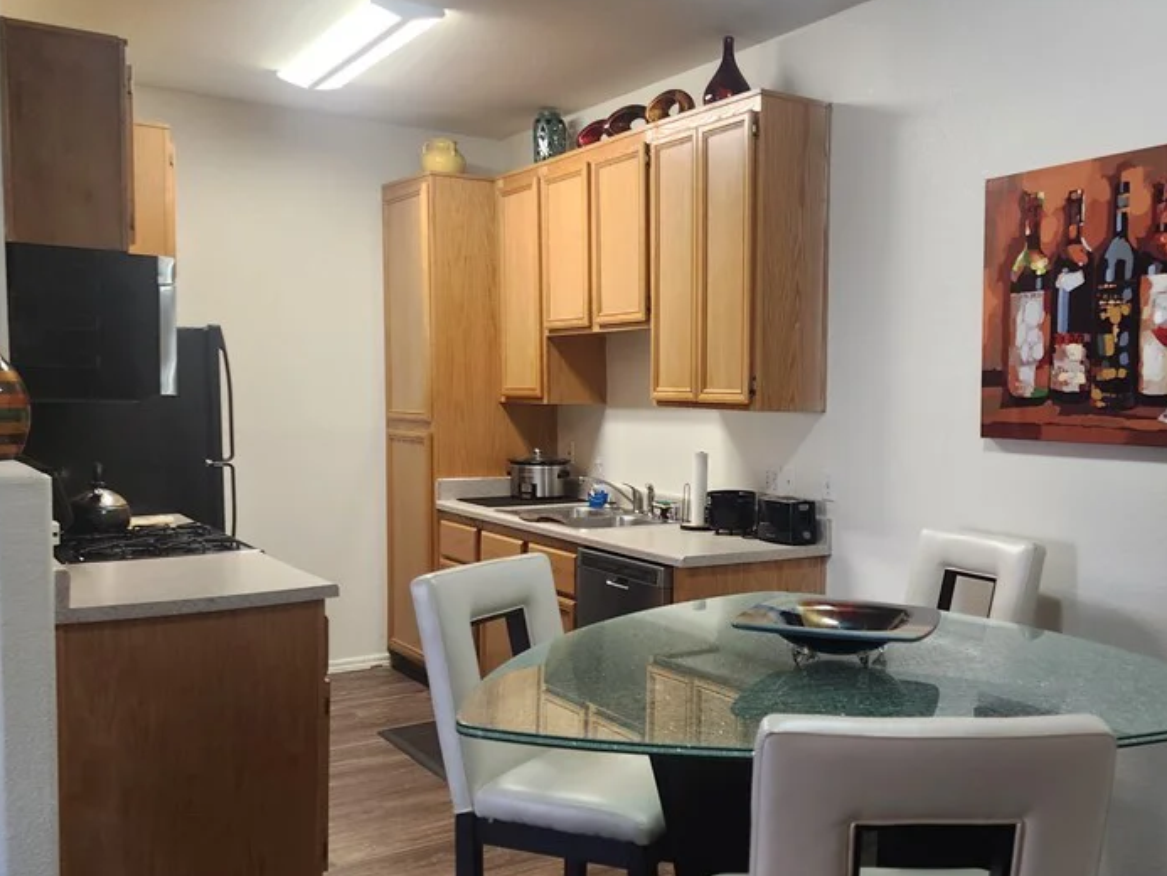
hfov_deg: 53.0
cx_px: 766
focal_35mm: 34
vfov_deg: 41.8
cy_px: 467
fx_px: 1146
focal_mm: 6.4
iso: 200
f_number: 1.8
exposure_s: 1/120
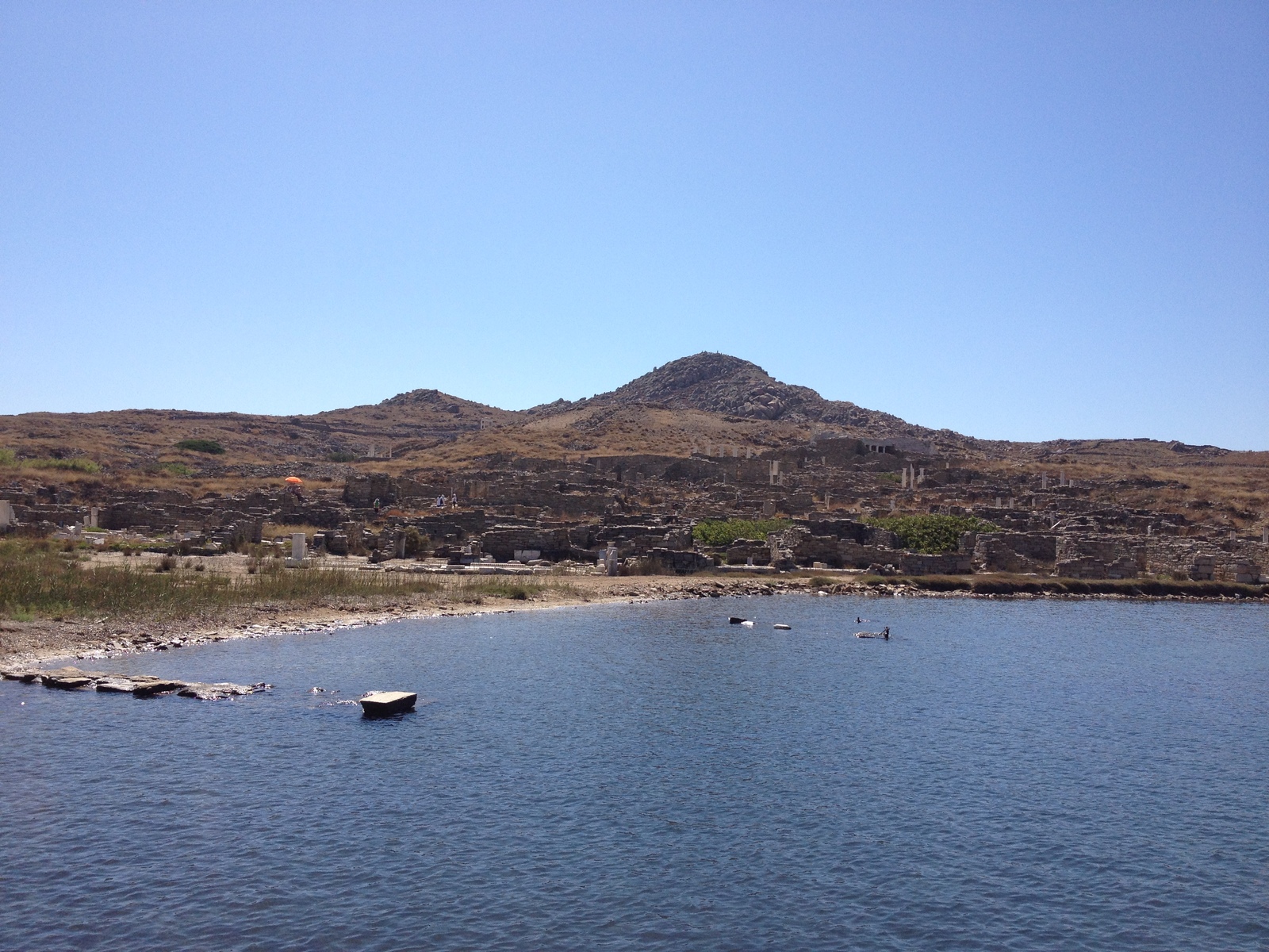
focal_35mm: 35
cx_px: 634
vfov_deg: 40.7
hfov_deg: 52.6
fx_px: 1283
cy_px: 476
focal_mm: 4.28
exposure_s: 1/2404
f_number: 2.4
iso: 50
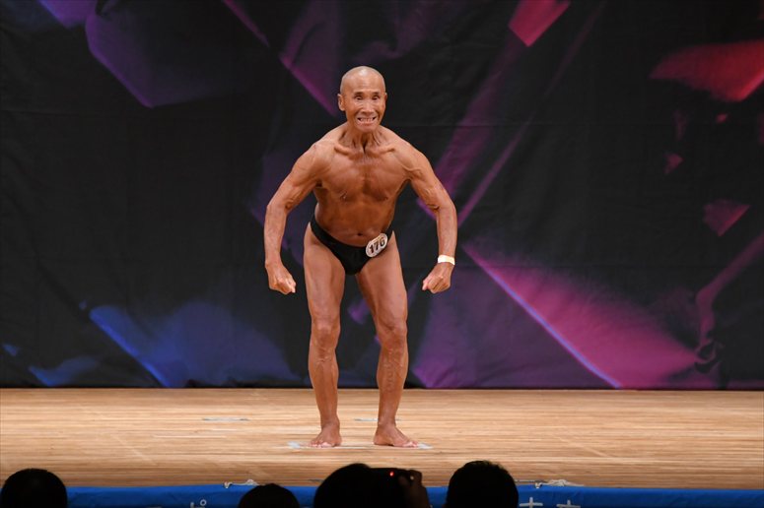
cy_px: 254
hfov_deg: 6.9
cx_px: 382
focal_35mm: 300
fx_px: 6364
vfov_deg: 4.6
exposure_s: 1/400
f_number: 5.6
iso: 3200
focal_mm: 200
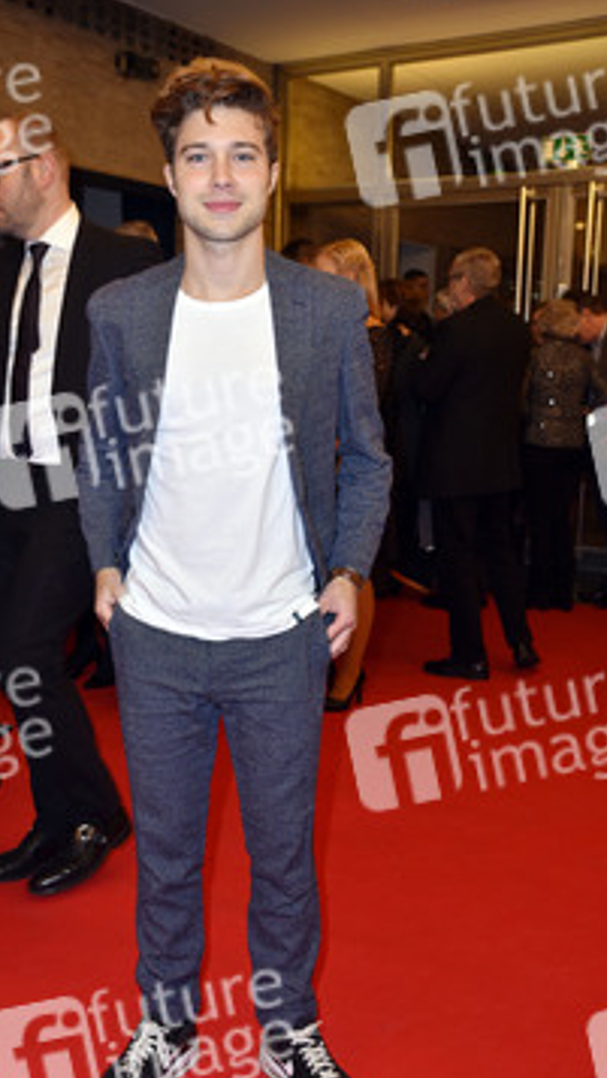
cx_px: 226
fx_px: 1172
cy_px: 589
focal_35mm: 41
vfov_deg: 49.3
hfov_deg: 28.9
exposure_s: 1/160
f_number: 5.6
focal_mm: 35
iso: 640
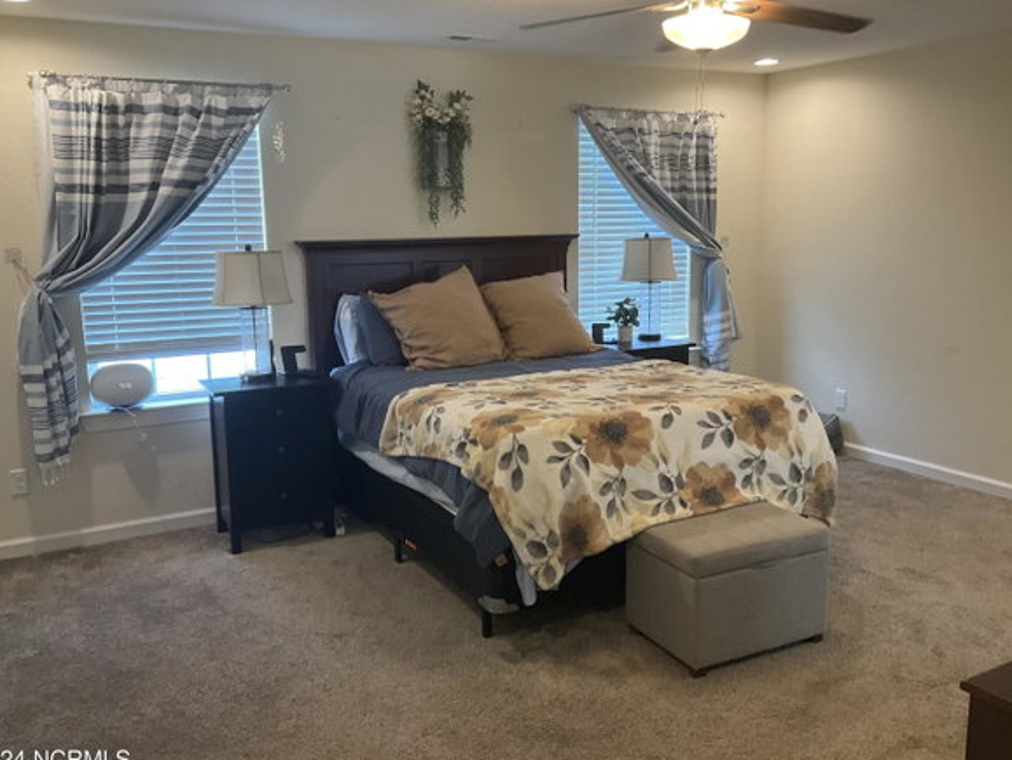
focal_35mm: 32
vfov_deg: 44.2
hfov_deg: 56.8
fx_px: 936
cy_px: 379
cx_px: 513
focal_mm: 3
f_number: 1.8
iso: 100
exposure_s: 1/60
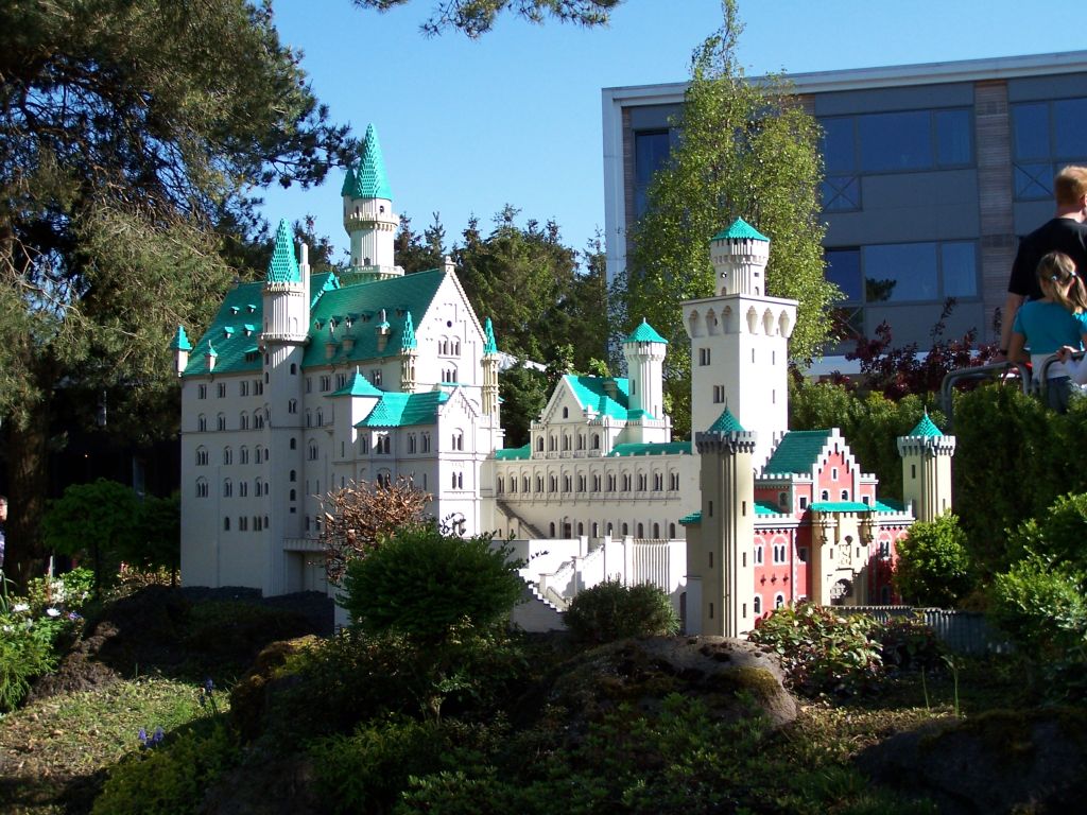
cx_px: 544
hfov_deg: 32.7
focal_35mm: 59
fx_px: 1853
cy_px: 408
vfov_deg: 24.8
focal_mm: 9.8
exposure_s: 1/750
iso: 80
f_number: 3.1
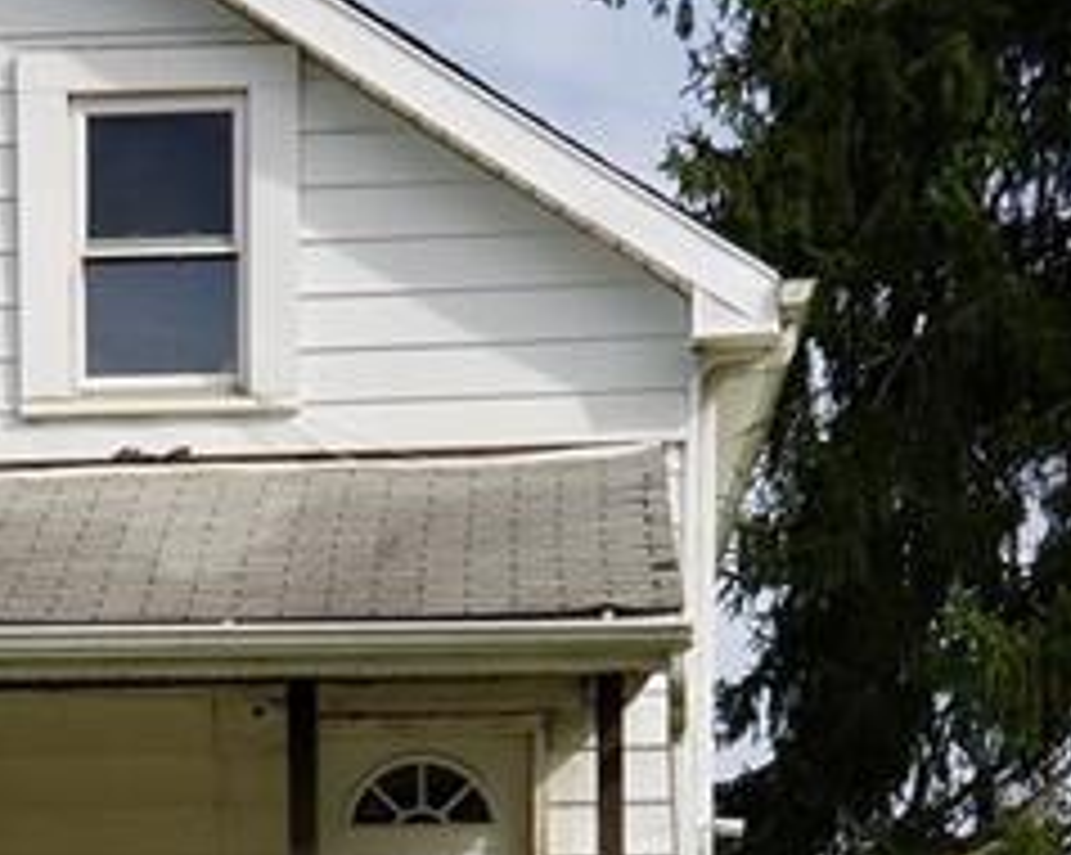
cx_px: -40
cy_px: 945
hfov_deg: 11.6
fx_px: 5194
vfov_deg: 9.3
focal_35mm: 164
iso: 25
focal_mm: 6
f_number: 2.4
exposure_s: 1/758
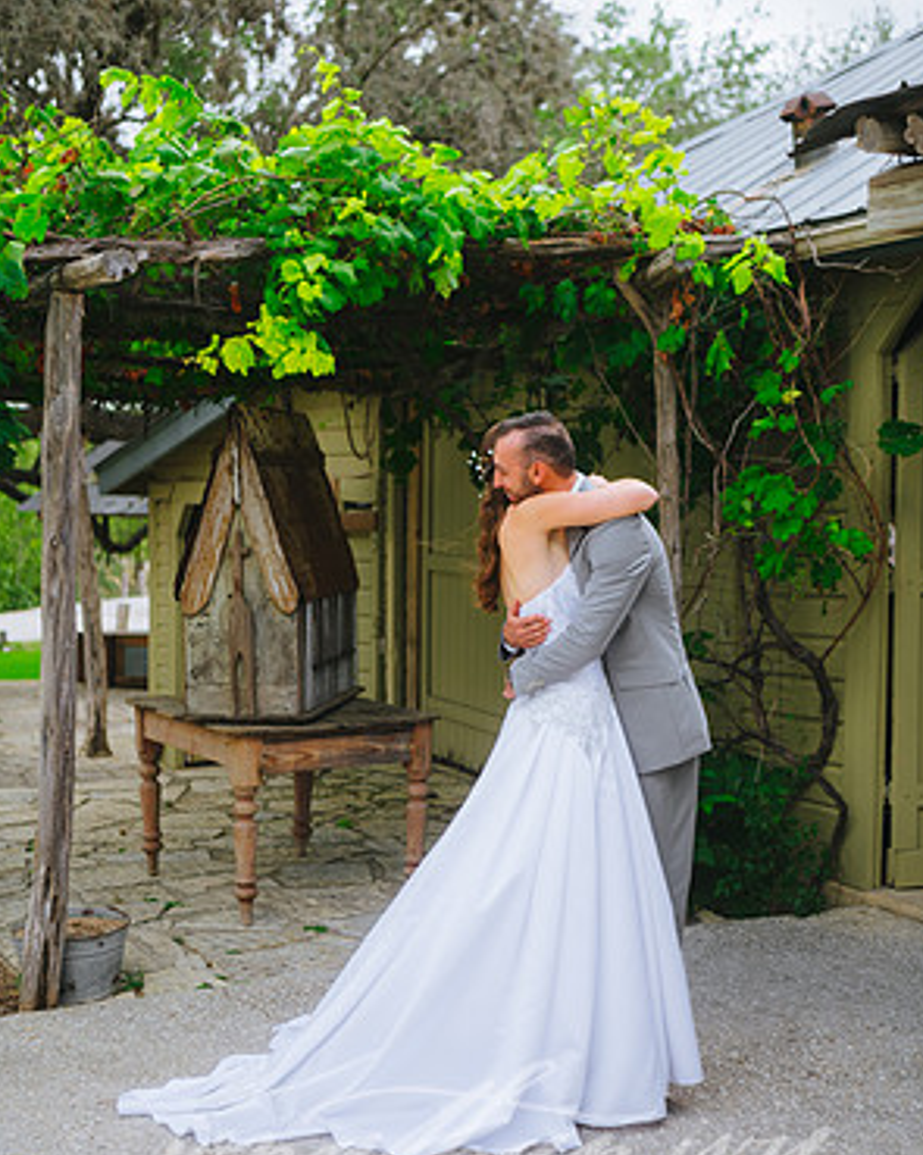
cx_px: 463
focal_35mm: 55
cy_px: 576
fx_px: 1879
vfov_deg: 34.2
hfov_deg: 27.6
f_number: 2.8
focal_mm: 48
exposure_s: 1/800
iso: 200
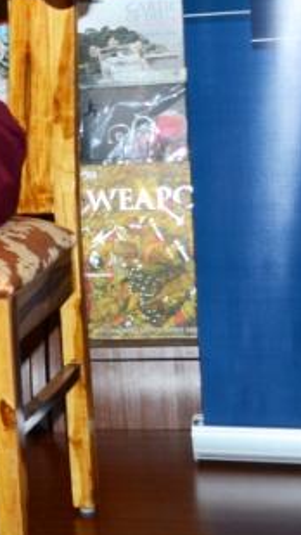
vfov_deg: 15.7
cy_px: 66
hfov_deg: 8.2
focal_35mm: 135
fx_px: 1914
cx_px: -439
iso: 500
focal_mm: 26
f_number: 5.6
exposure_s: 1/125
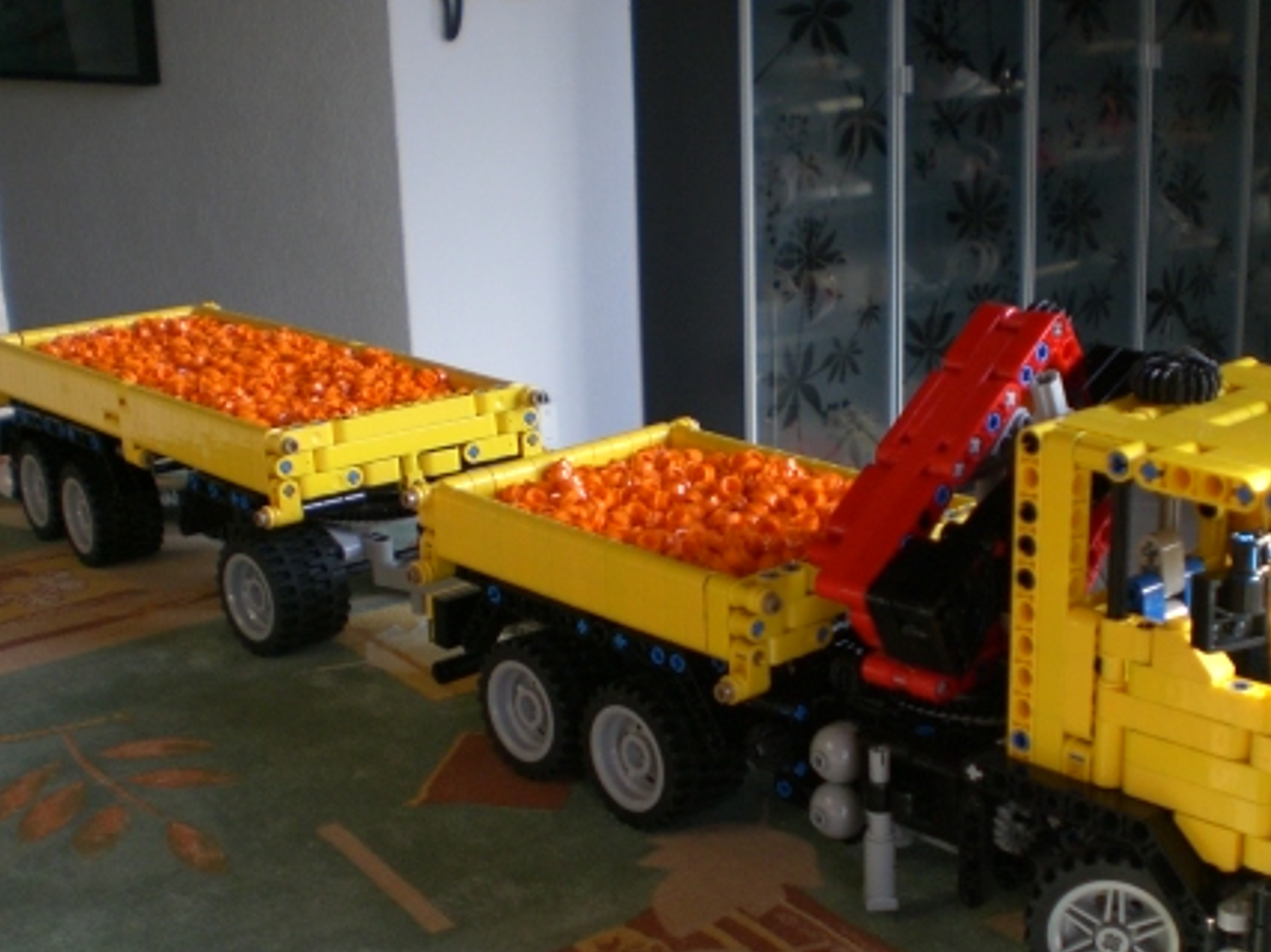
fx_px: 2092
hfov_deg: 33.6
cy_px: 669
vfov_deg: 25.4
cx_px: 804
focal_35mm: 57
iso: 100
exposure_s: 1/80
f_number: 3.1
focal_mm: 6.3
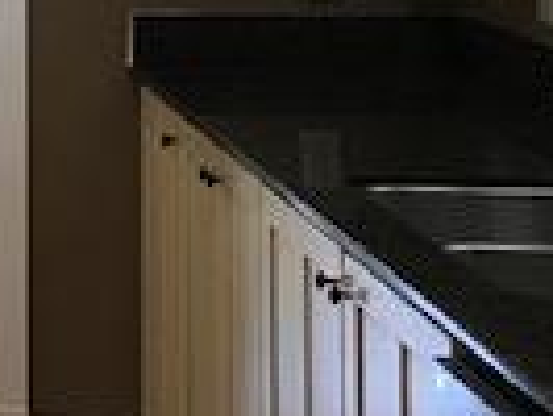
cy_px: -146
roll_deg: +1.0
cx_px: -665
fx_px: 2159
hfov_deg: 12.3
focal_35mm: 135
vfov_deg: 10.7
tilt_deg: -2.4
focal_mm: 3.99
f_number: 1.8
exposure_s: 1/30
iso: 32
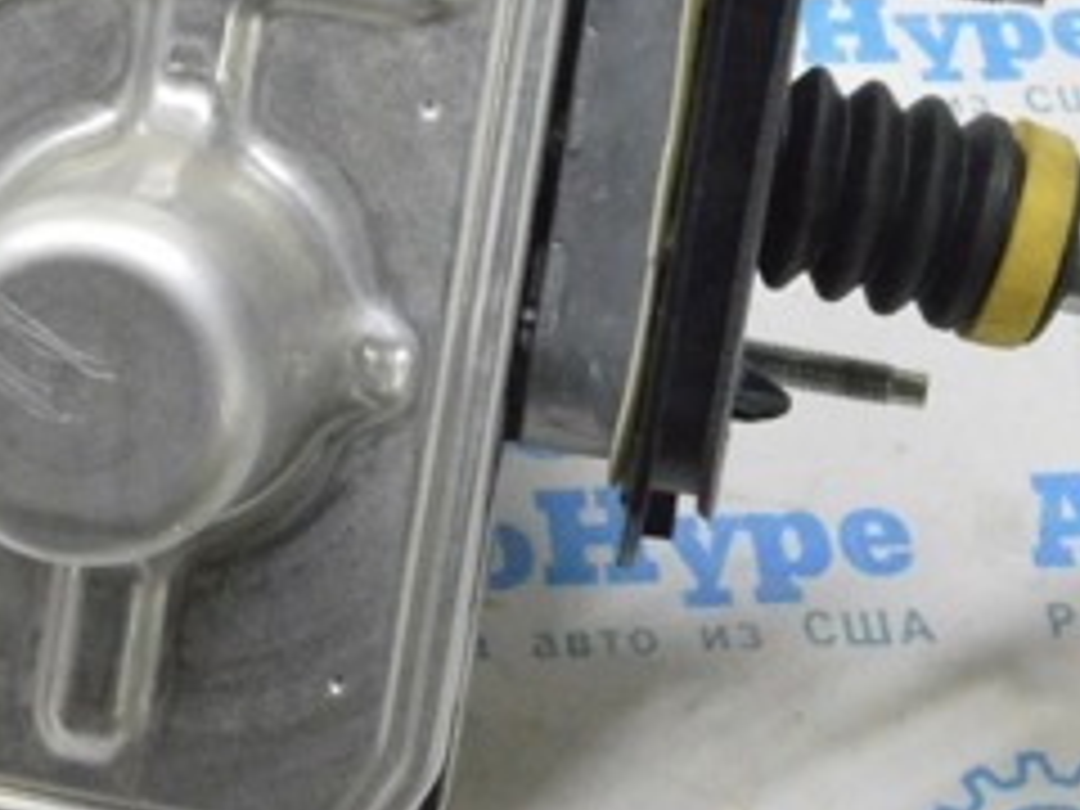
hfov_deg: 19.5
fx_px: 3120
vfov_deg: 14.4
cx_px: 310
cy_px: -97
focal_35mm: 100
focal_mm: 26
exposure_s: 1/20
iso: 6400
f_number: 20
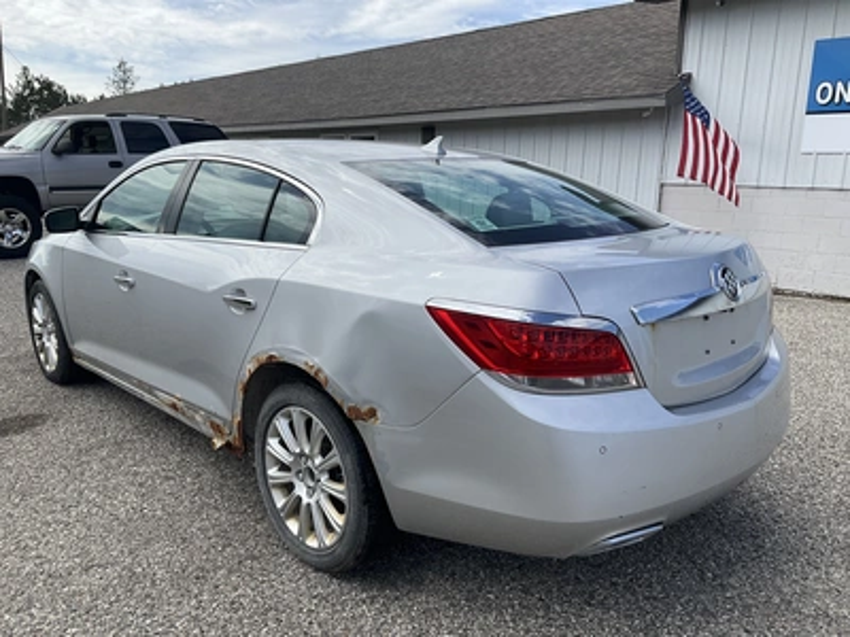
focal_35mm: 29
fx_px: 712
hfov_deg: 61.7
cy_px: 318
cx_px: 425
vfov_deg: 48.2
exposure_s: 1/1786
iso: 25
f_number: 1.8
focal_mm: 3
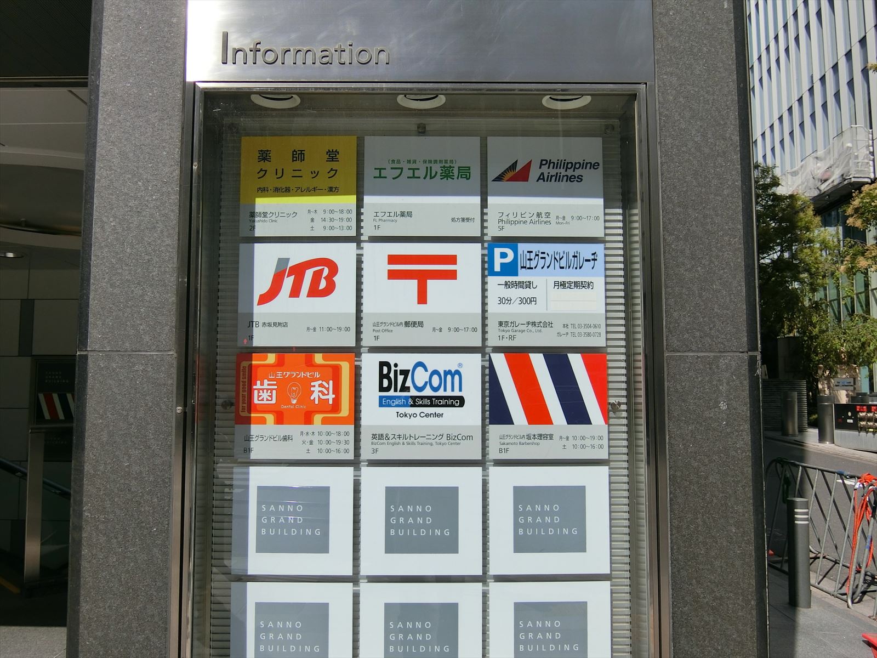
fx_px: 760
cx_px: 438
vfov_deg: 46.8
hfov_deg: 60.0
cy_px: 329
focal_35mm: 30
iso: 80
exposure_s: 1/320
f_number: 8.2
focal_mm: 6.4
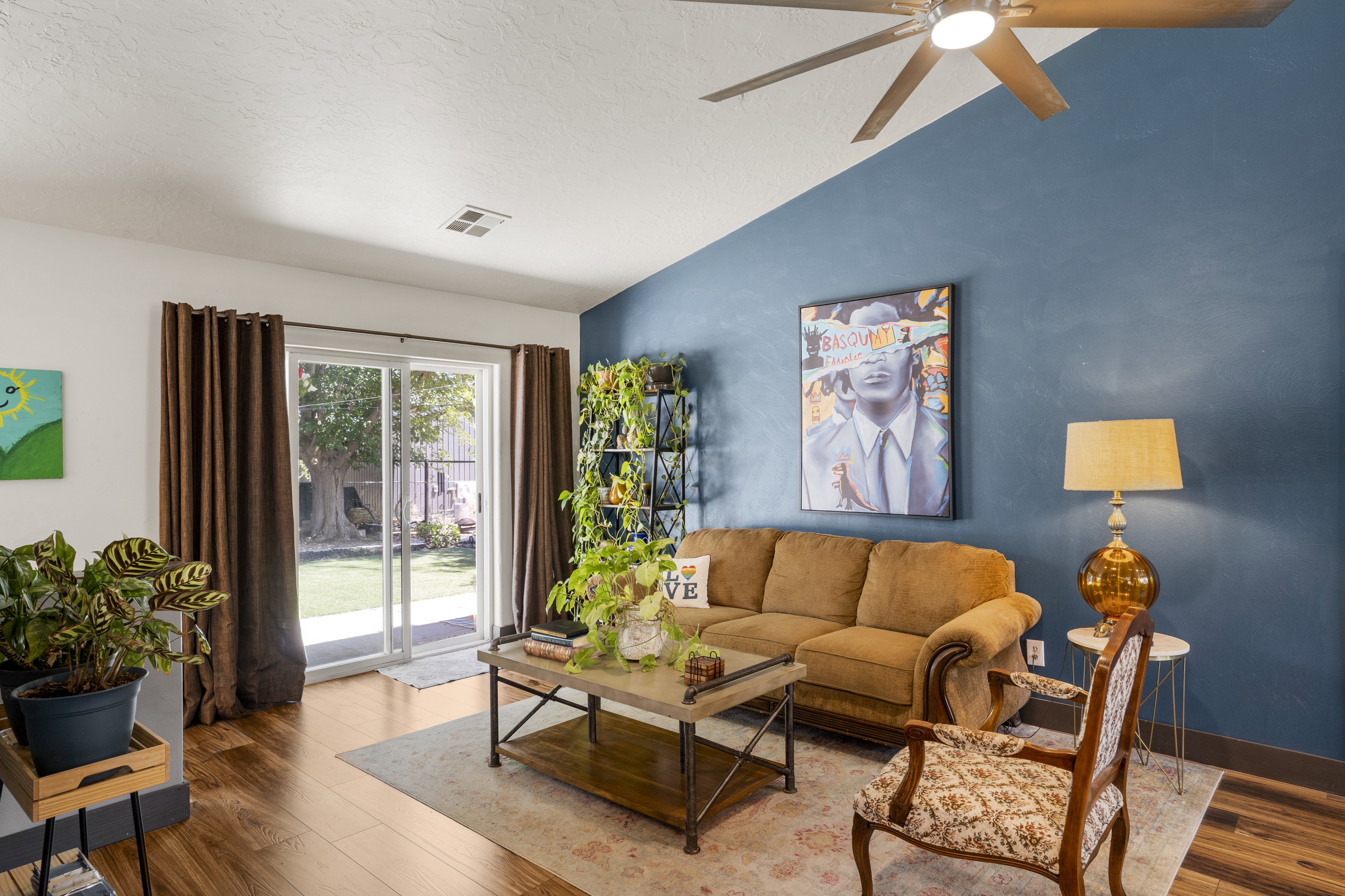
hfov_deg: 84.0
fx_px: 747
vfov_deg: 61.9
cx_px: 672
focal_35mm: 20
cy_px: 448
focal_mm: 20
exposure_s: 1/3
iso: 250
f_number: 9
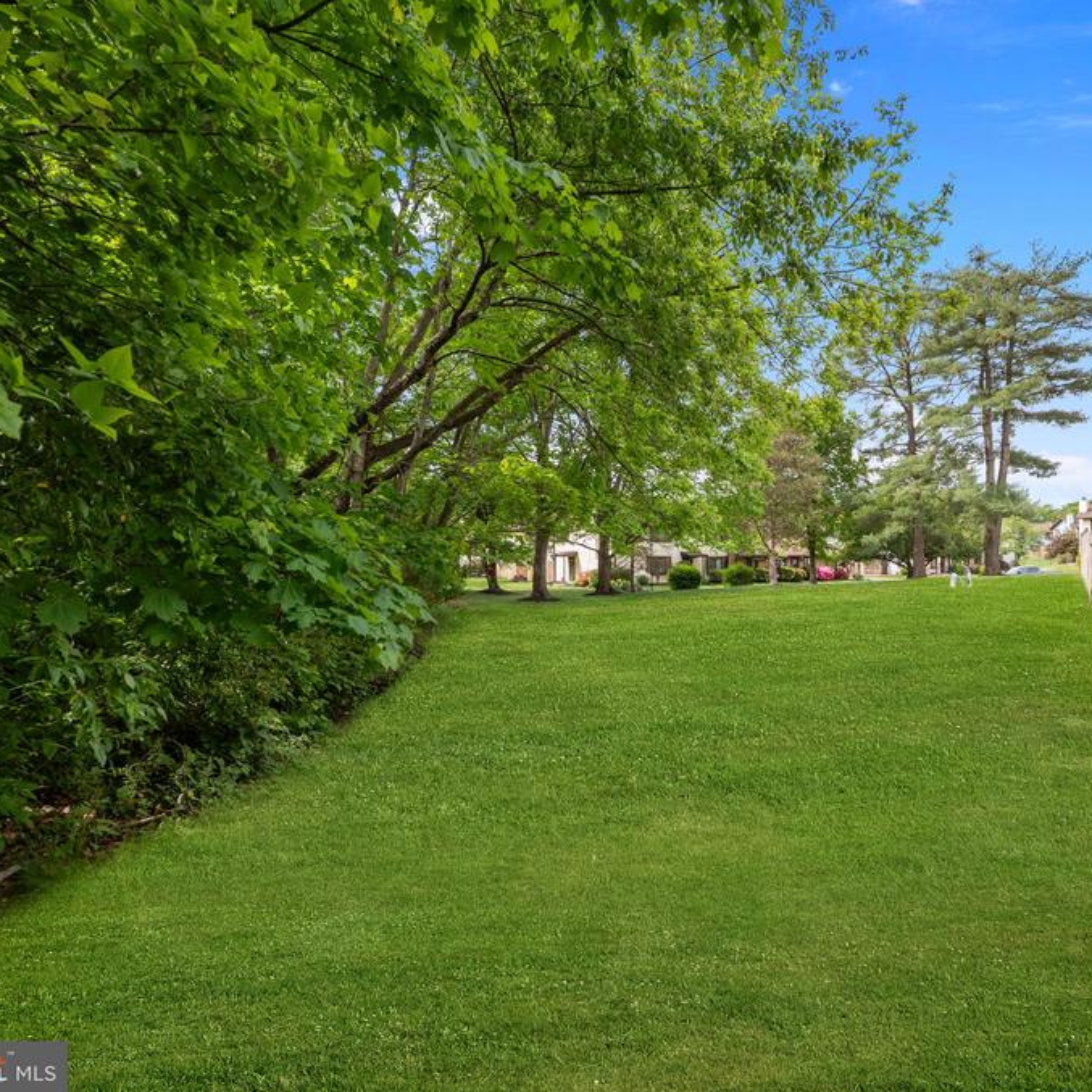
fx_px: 642
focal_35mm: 18
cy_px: 549
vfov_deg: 80.7
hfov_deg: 78.5
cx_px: 715
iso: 100
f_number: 7.1
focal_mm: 14
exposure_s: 1/125
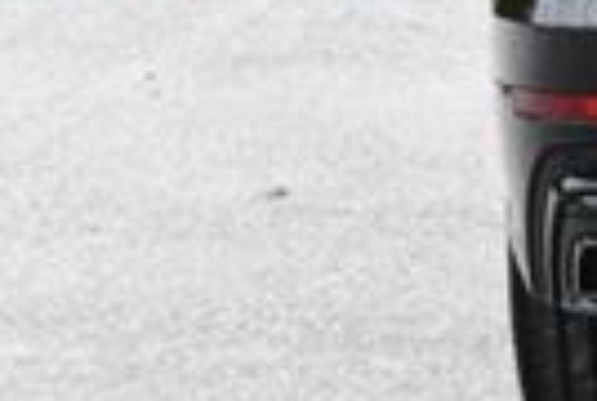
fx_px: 3806
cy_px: -102
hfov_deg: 8.5
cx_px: 1194
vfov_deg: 6.0
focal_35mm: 229
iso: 200
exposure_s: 1/250
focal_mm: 24
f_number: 7.1
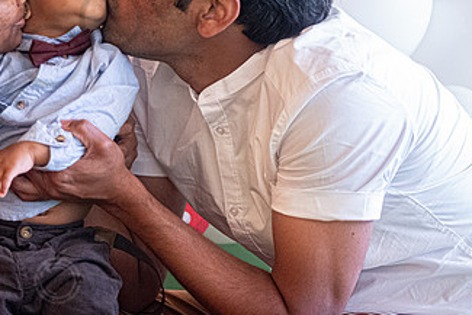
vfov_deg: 7.5
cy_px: 97
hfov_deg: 11.1
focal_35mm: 184
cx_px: 64
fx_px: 2413
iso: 3200
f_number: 2.8
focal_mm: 68.7
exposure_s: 1/60
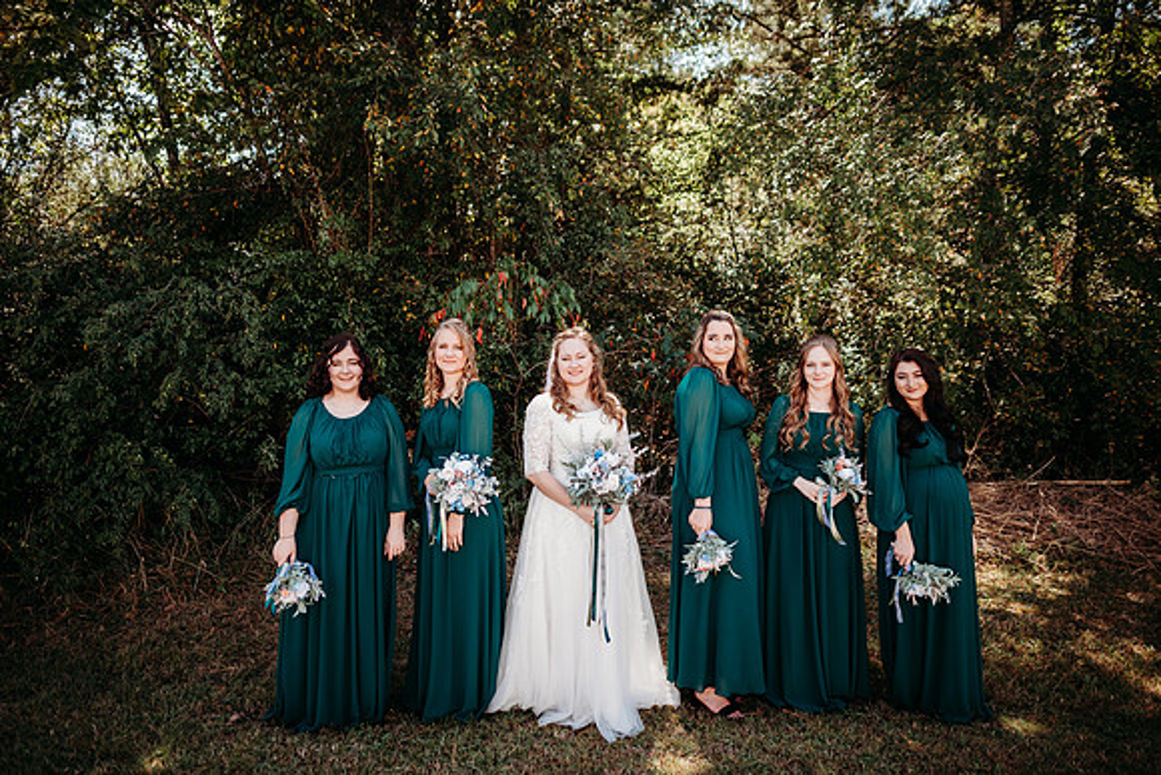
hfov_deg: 73.7
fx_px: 774
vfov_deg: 53.2
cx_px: 580
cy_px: 388
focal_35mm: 24
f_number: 2.2
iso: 160
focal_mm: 24
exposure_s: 1/800
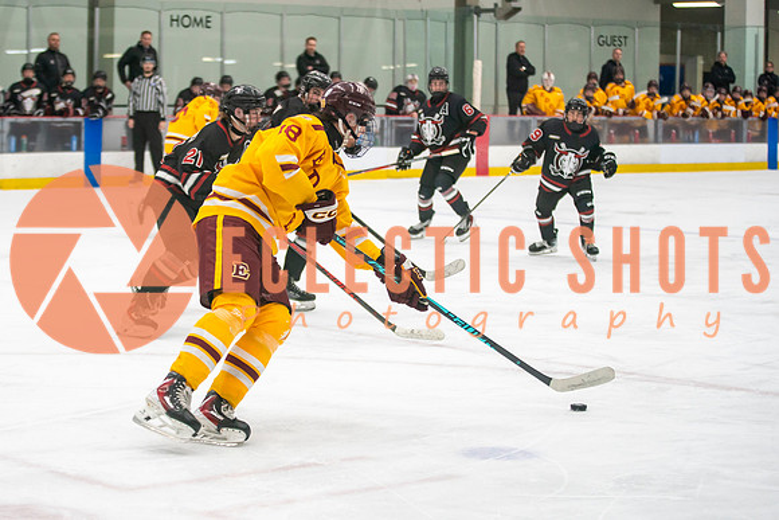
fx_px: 2012
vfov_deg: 14.7
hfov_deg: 21.8
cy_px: 221
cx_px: 271
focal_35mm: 93
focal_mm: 70
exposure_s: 1/640
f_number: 2.8
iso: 1250
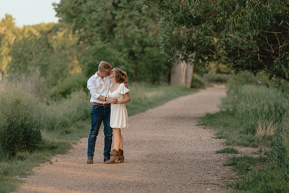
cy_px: 96
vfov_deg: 6.9
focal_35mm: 200
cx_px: 144
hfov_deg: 10.3
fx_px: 1606
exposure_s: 1/250
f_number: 3.5
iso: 125
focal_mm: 200
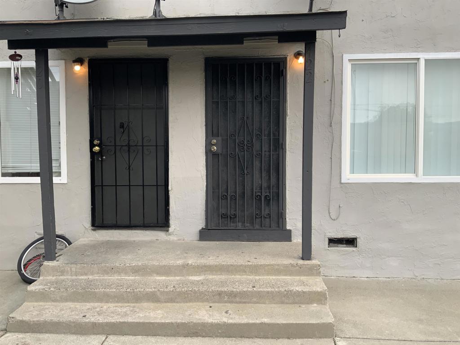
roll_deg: +0.1
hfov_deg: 61.7
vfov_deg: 48.2
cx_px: 230
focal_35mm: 29
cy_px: 172
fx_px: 385
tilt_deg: -4.8
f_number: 1.8
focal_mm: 3
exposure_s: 1/204
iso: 16
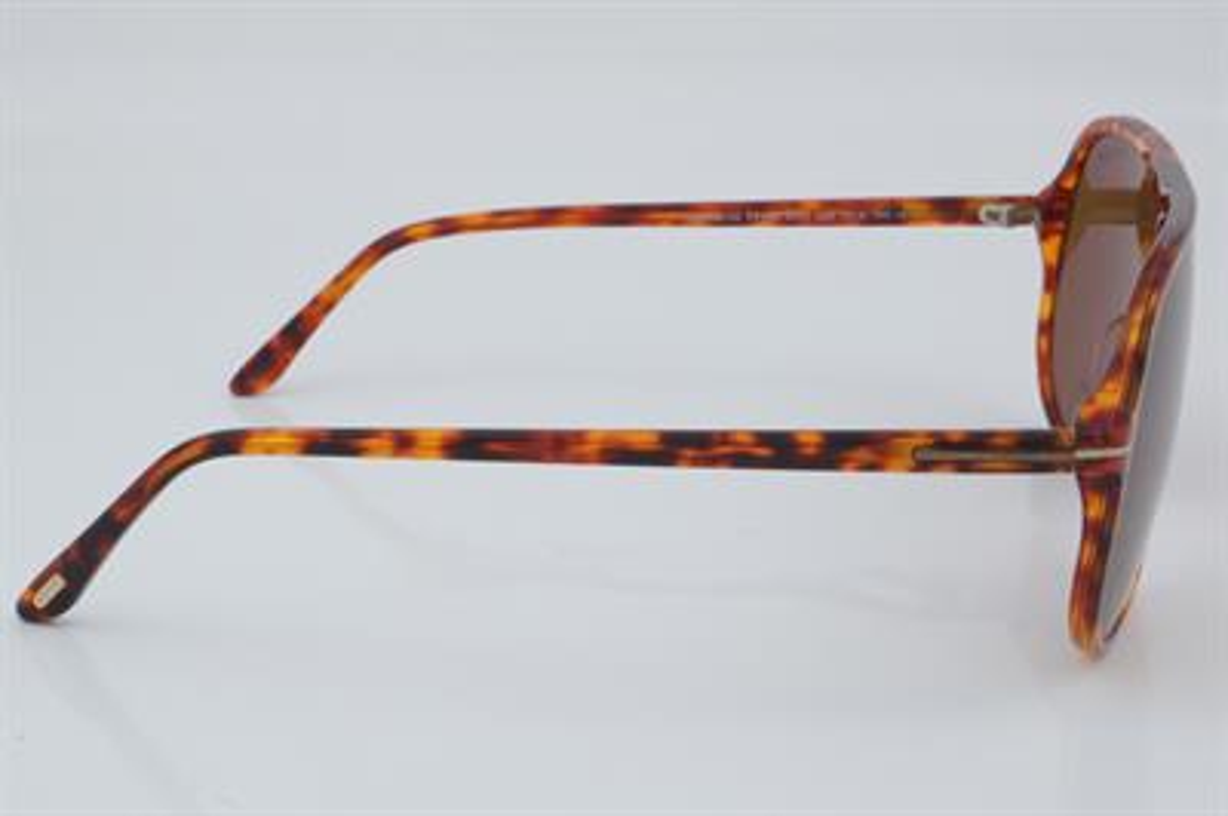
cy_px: 408
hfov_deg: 27.0
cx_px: 614
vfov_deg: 18.2
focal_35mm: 75
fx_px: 2556
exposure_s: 1/4
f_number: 32
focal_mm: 50
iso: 100
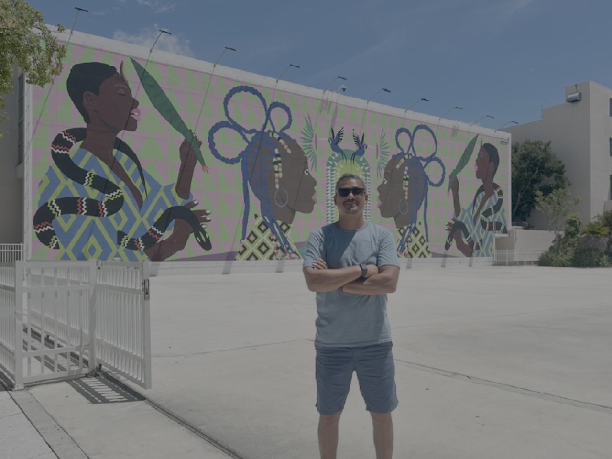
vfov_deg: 46.8
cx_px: 344
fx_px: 530
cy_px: 249
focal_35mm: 30
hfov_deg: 59.8
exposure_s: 1/9709
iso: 80
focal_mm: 6.86
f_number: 1.78
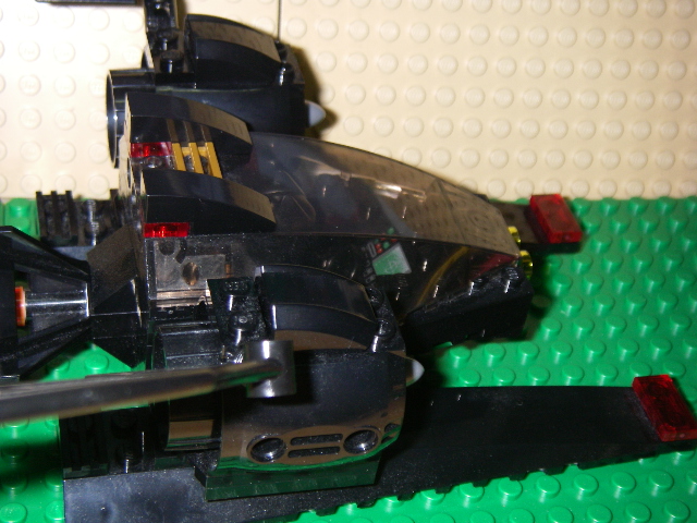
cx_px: 348
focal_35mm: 63
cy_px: 262
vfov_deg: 23.3
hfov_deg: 30.7
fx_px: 1269
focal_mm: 10.5
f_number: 3.7
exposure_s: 1/60
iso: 160
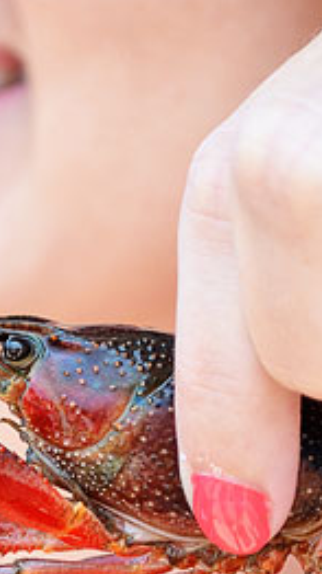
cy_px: 361
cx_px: -27
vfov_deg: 9.6
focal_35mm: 224
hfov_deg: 5.4
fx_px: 3407
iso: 160
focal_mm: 52
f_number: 5.6
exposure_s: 1/200
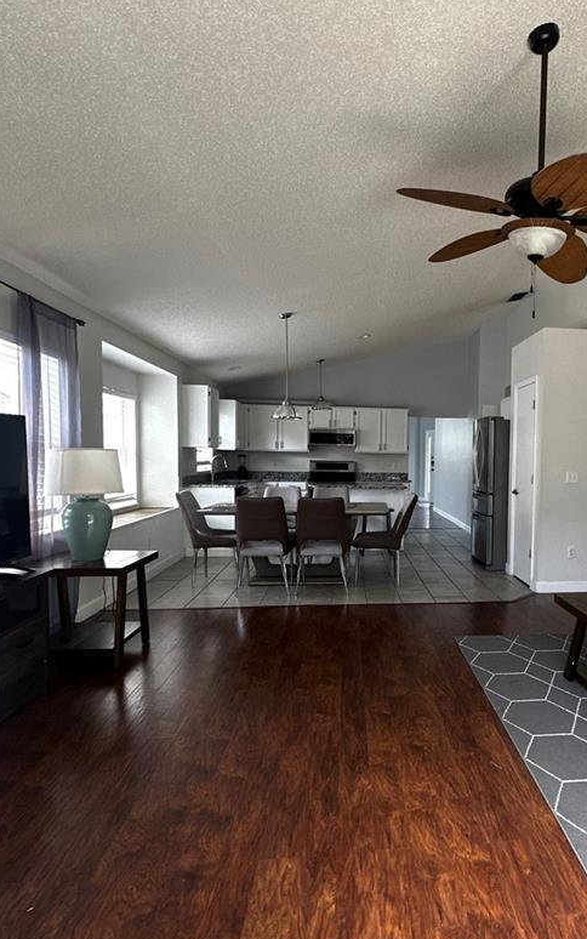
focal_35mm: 23
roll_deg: -1.8
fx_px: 588
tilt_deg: -2.9
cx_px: 435
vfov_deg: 77.1
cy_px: 491
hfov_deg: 50.9
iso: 125
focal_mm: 2.22
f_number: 2.2
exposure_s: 1/99
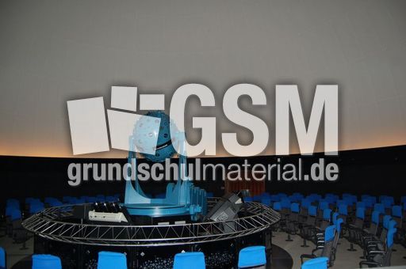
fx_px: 304
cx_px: 203
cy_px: 134
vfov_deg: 47.8
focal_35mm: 27
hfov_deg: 67.4
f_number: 3.5
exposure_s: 1/60
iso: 720
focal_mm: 18
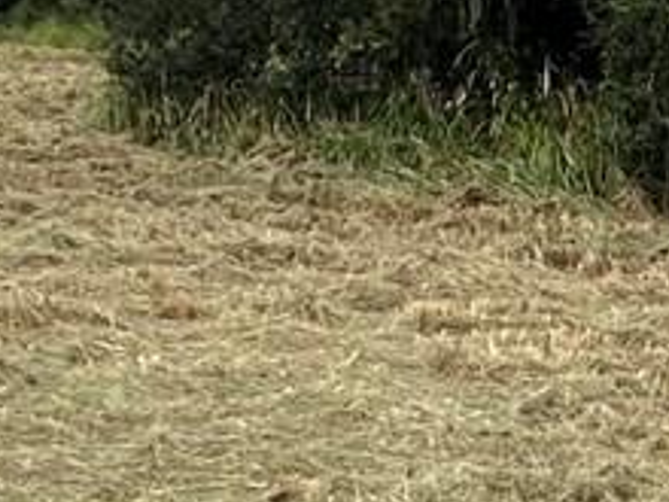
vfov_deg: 13.7
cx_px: 271
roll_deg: -2.7
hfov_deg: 19.2
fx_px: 1971
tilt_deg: +8.7
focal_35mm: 102
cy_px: -243
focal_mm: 2.22
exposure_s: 1/1855
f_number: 2.2
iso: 40
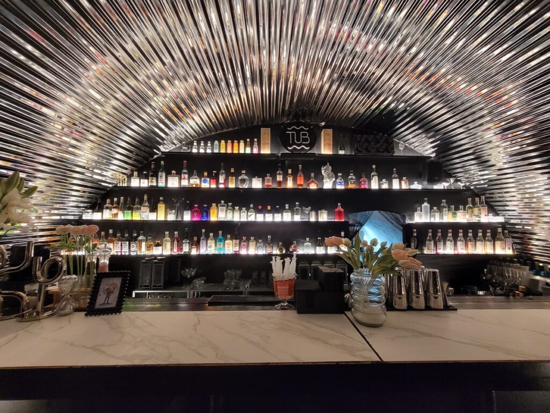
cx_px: 275
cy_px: 206
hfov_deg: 106.2
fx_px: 207
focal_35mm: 13
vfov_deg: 89.9
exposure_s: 1/50
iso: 250
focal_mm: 1.74
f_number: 2.2
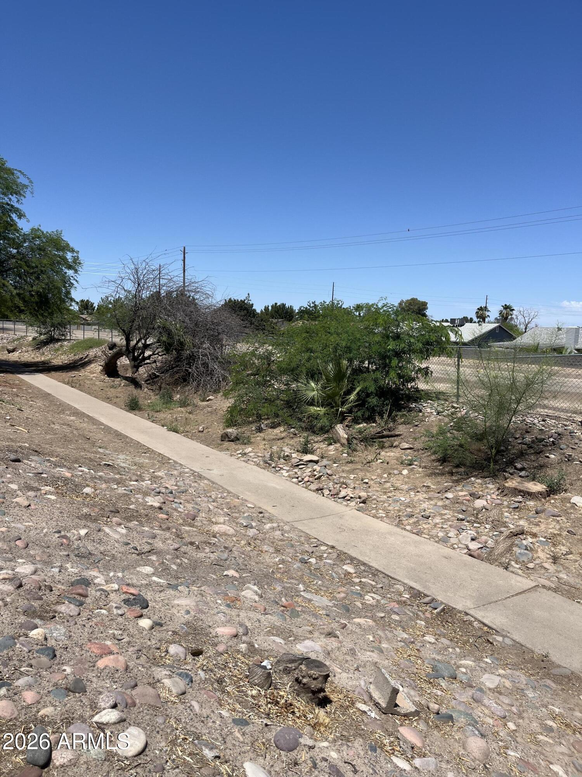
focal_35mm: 26
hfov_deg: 53.1
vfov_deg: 67.3
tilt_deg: -5.9
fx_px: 583
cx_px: 291
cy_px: 388
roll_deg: -2.2
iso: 50
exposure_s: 1/5319
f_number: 1.6
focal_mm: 5.1
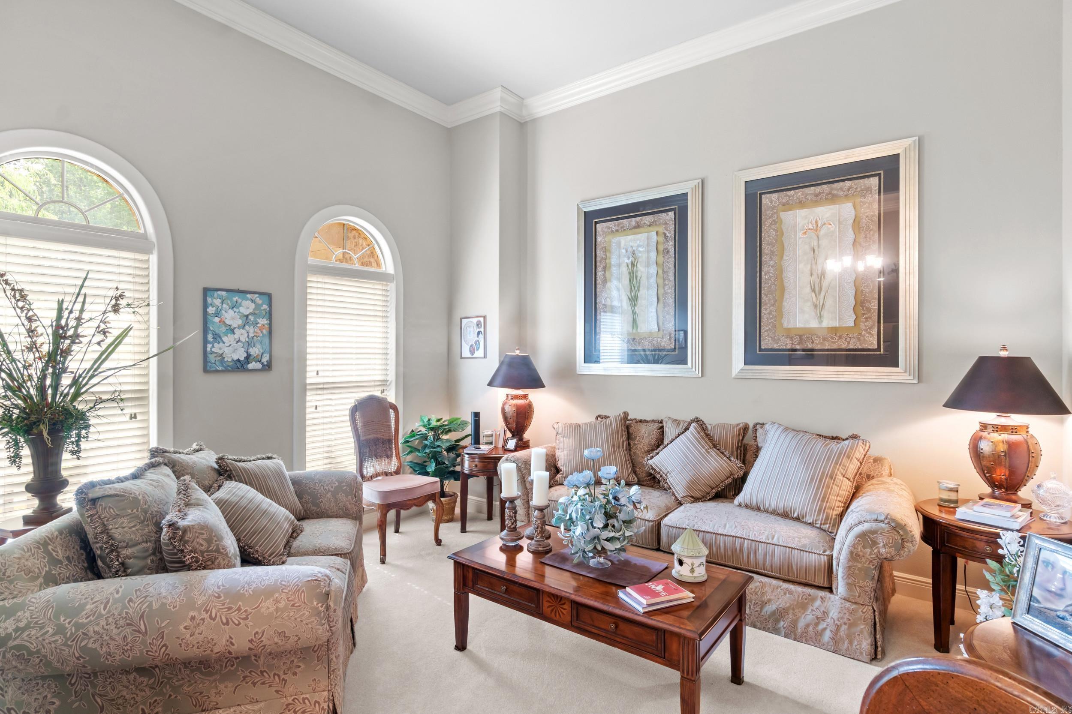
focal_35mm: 18
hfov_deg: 90.0
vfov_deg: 67.4
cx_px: 536
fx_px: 536
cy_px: 357
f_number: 9
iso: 250
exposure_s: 1/1.25
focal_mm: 12
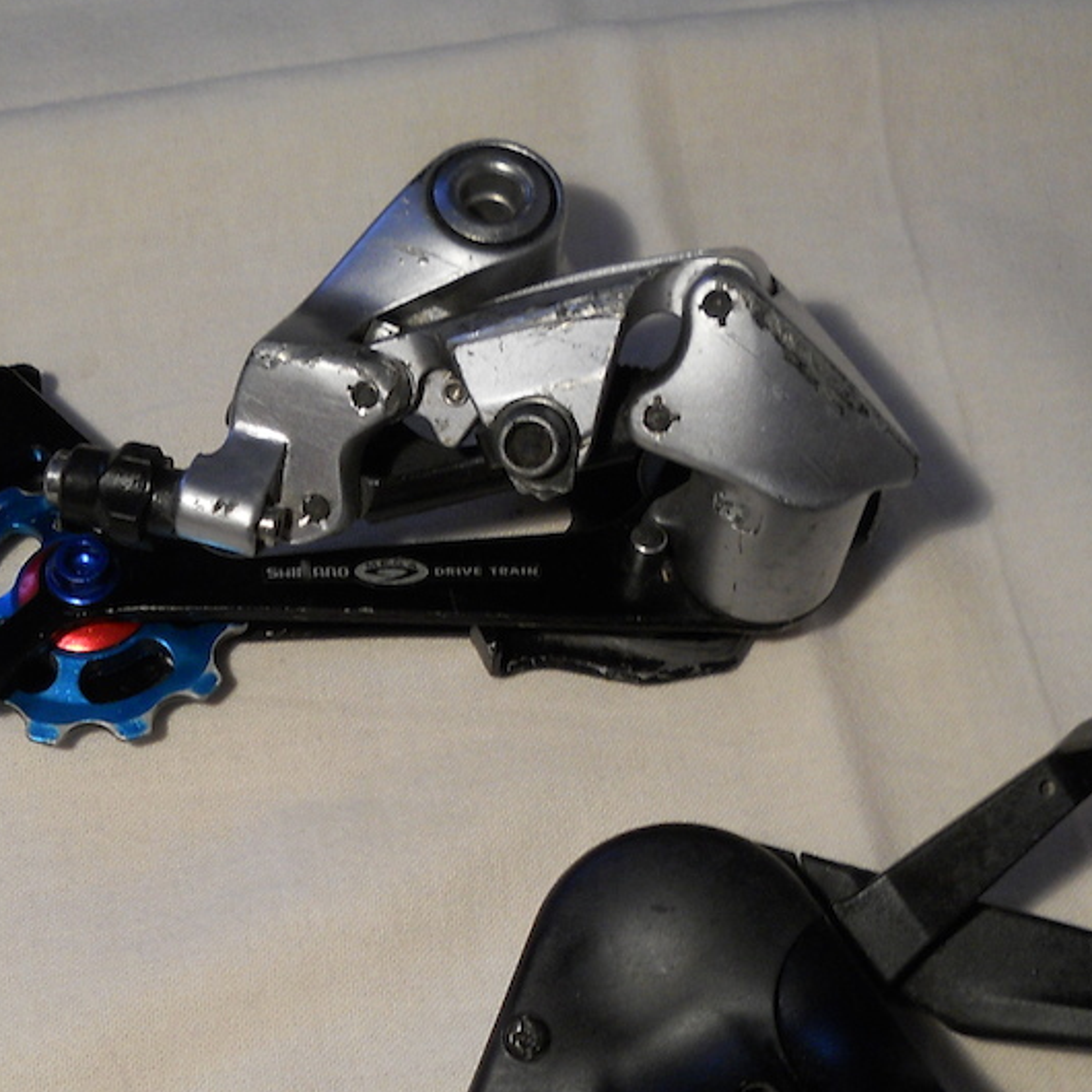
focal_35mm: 70
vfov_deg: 24.5
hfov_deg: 24.5
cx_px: 344
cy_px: 762
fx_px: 2498
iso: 125
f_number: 3.1
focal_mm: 6.72
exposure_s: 1/30
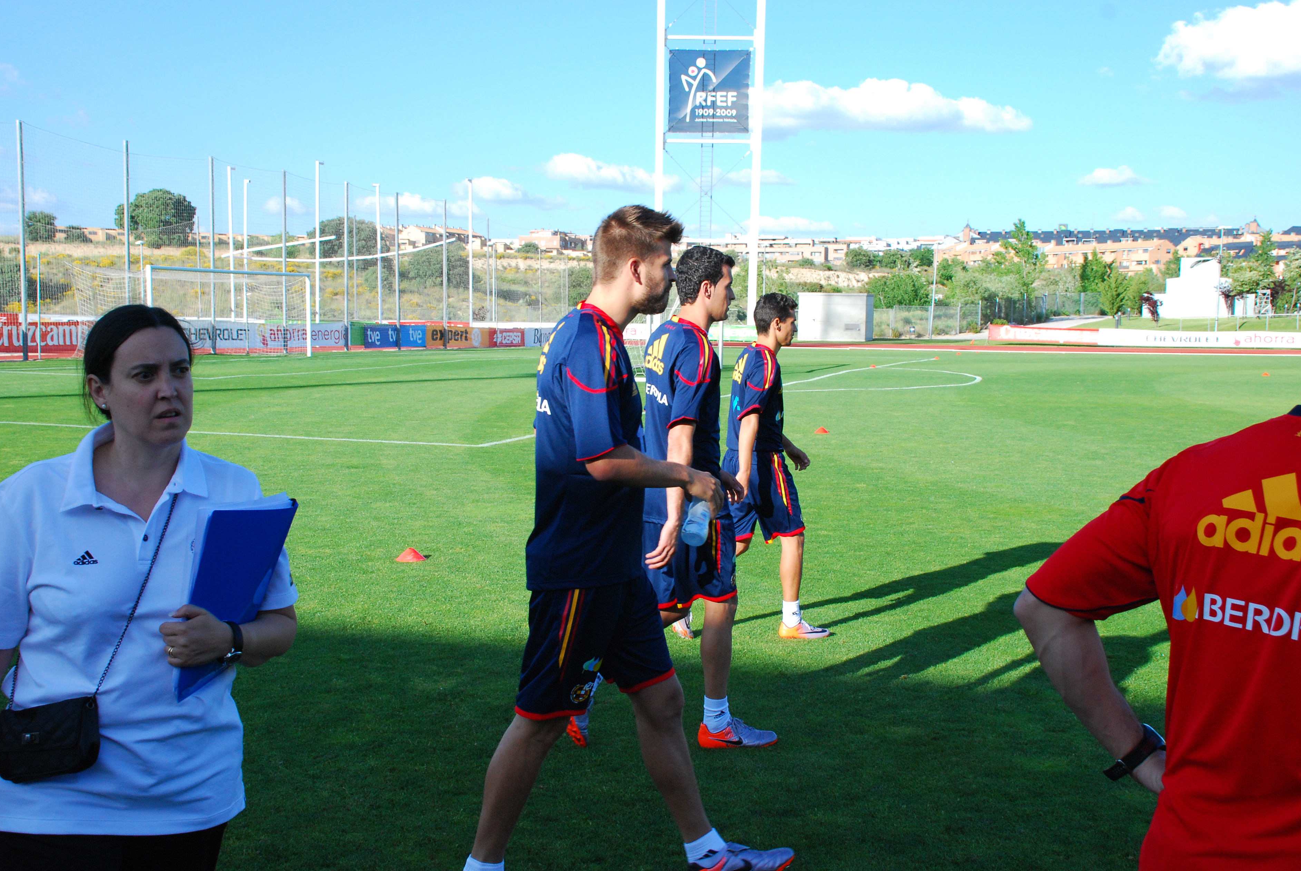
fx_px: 1447
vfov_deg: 33.5
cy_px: 430
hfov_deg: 48.4
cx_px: 651
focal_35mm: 40
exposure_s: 1/320
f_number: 9
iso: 400
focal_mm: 26
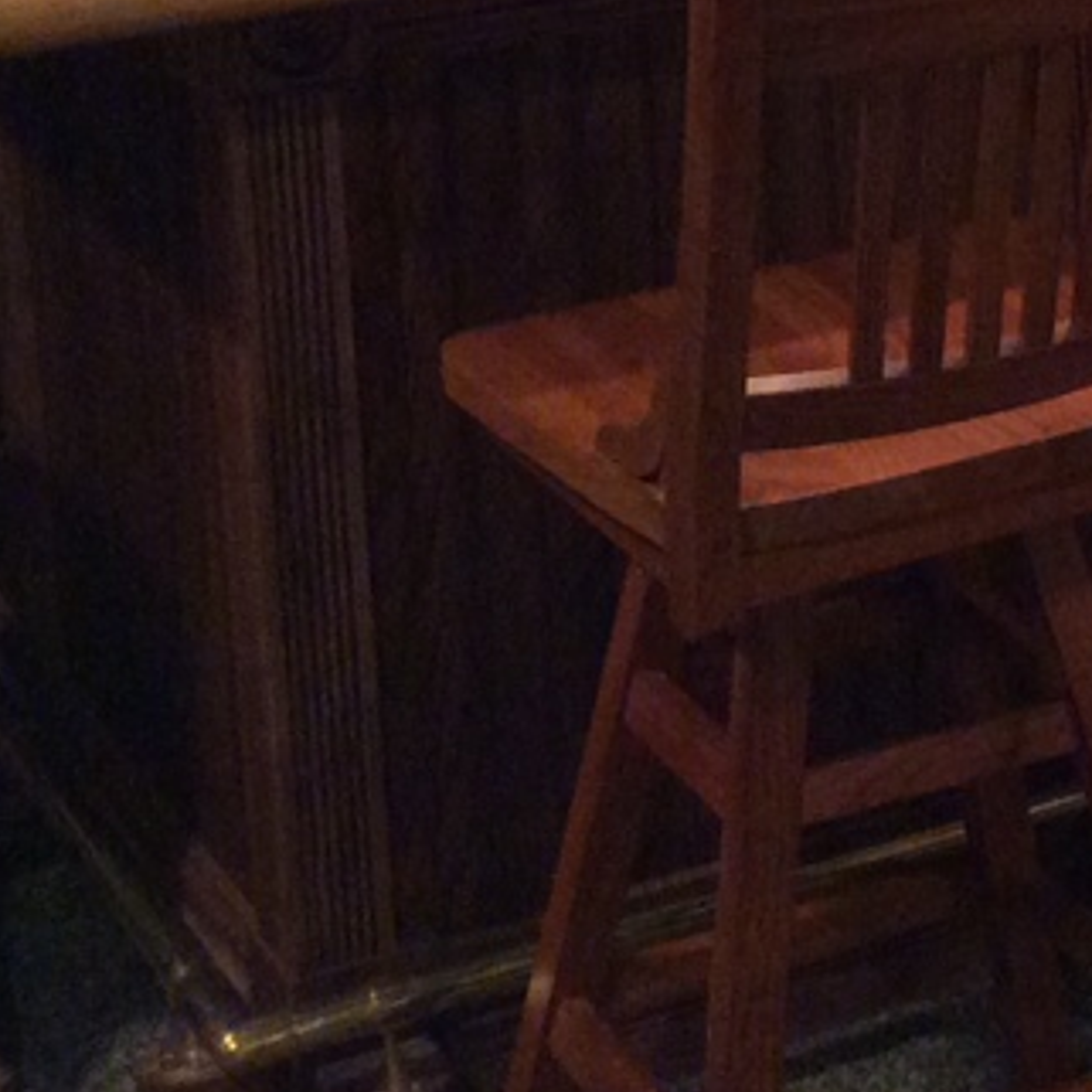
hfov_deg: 14.3
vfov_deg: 14.6
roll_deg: +2.8
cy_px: -354
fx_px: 4069
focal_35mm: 114
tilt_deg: -8.9
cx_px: 1602
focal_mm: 3.3
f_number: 2.4
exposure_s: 1/24
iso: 200
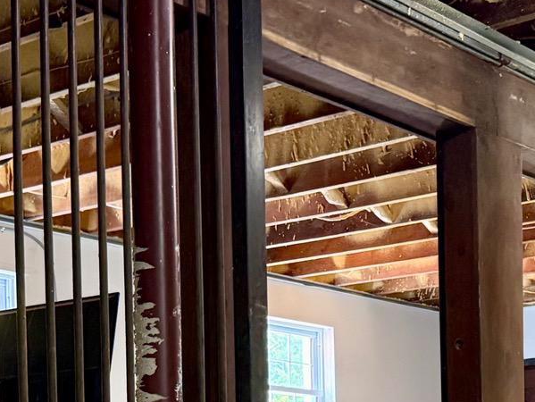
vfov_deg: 17.0
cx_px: 427
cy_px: 522
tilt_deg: -0.3
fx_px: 1268
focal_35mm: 82
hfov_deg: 23.5
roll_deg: -1.2
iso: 640
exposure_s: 1/60
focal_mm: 6.76
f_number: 1.78
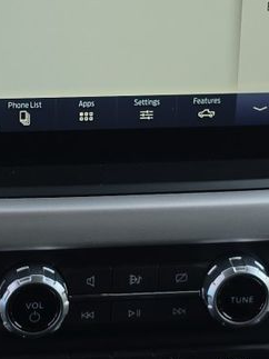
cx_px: 100
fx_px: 1182
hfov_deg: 13.0
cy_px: 108
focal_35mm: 114
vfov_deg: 17.2
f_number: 1.4
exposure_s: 1/166
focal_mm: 6.5
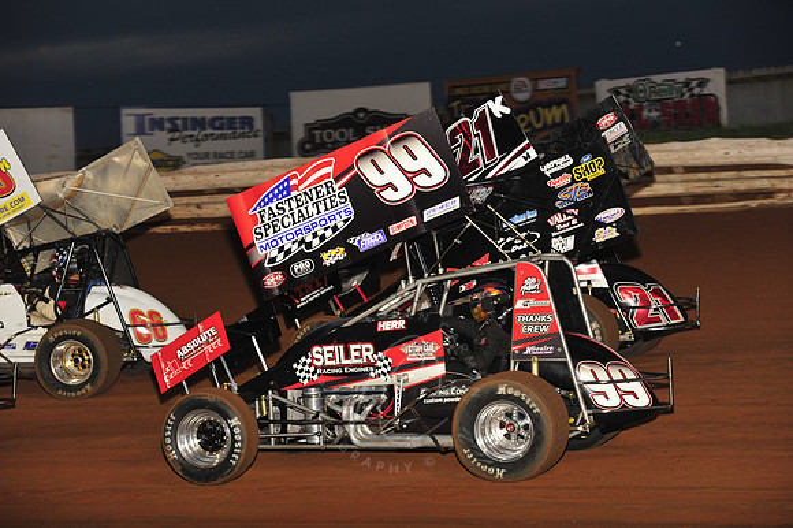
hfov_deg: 17.1
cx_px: 396
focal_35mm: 120
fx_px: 2642
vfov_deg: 11.4
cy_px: 264
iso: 800
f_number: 6.3
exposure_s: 1/320
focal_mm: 120
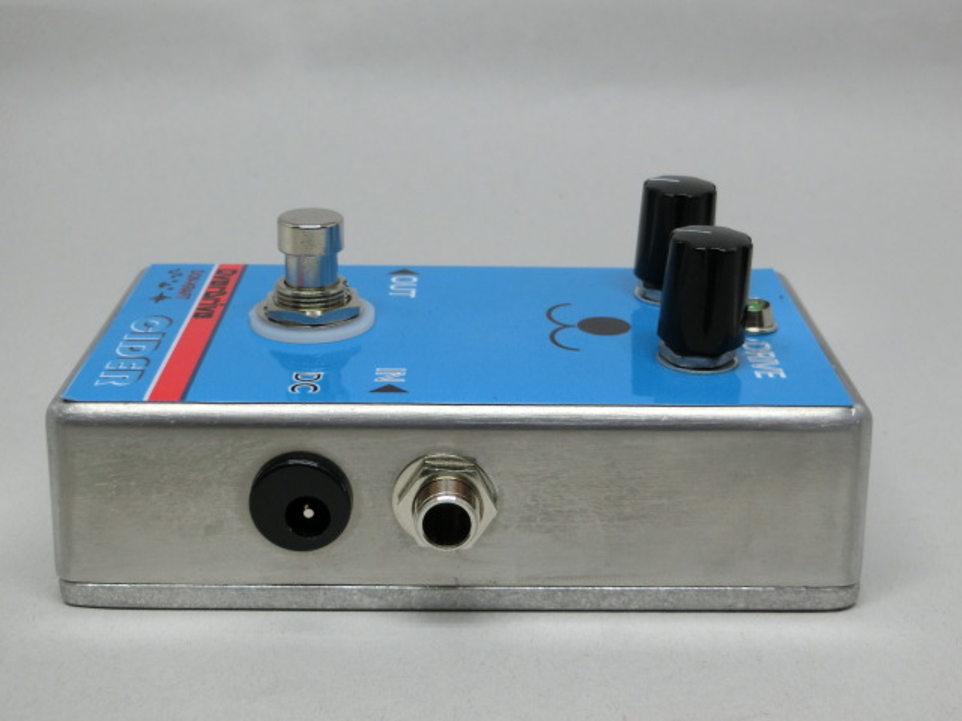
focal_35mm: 52
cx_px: 481
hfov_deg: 36.8
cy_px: 360
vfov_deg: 28.0
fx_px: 1445
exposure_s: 1/125
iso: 200
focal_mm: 9.3
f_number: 4.7
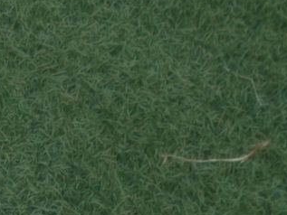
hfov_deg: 22.5
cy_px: 327
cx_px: -31
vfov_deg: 16.4
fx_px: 680
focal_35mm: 82
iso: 80
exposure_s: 1/125
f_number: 3.2
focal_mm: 4.6
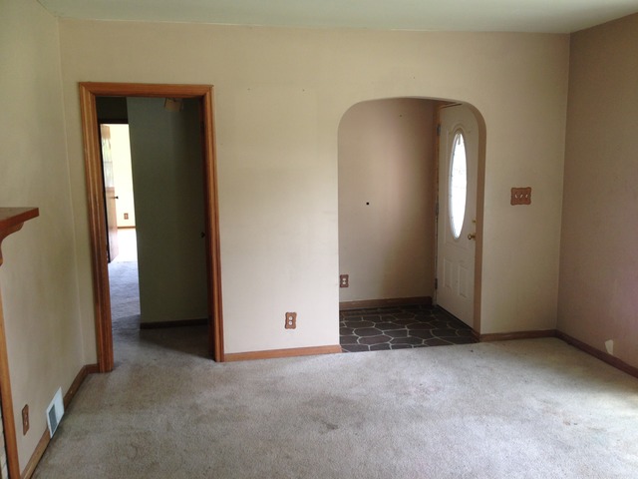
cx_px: 319
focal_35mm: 33
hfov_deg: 55.4
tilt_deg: -7.6
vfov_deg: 42.9
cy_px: 240
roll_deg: +2.2
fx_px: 608
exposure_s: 1/20
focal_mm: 4.12
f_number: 2.4
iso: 64
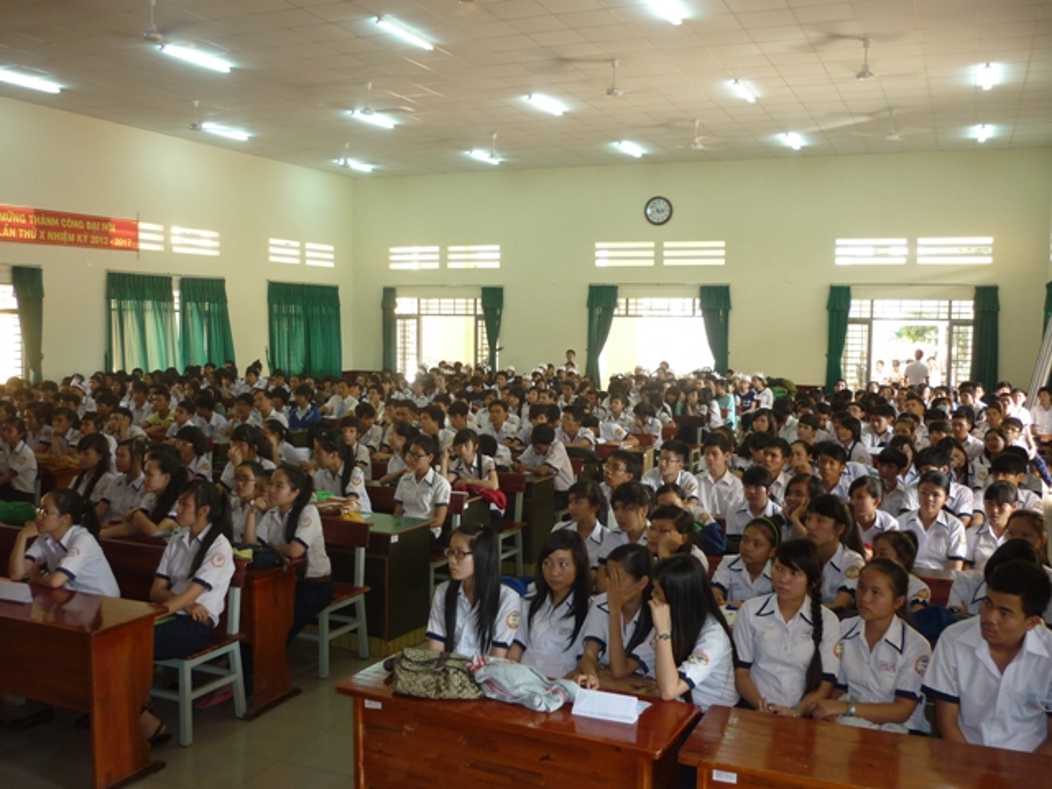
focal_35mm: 33
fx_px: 1003
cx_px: 526
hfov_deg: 55.4
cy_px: 394
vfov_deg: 42.9
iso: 125
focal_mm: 5.5
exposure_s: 1/30
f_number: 2.8
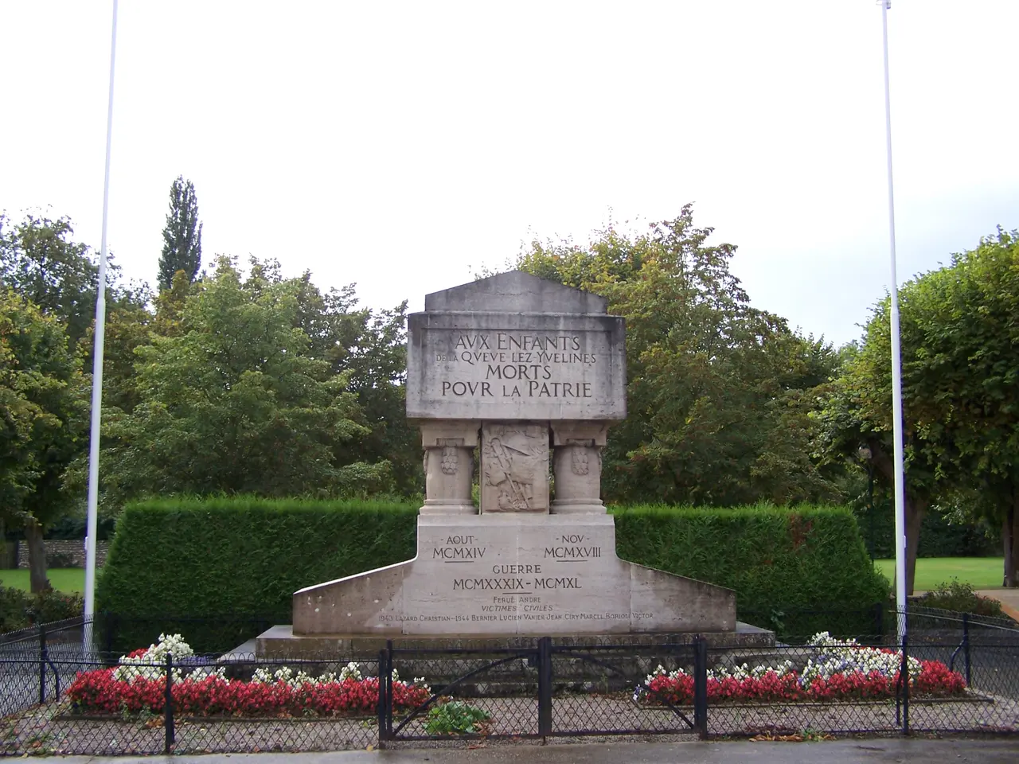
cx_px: 510
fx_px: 1119
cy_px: 382
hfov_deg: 49.0
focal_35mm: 38
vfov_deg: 37.7
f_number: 2.8
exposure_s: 1/500
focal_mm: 6.3
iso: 80
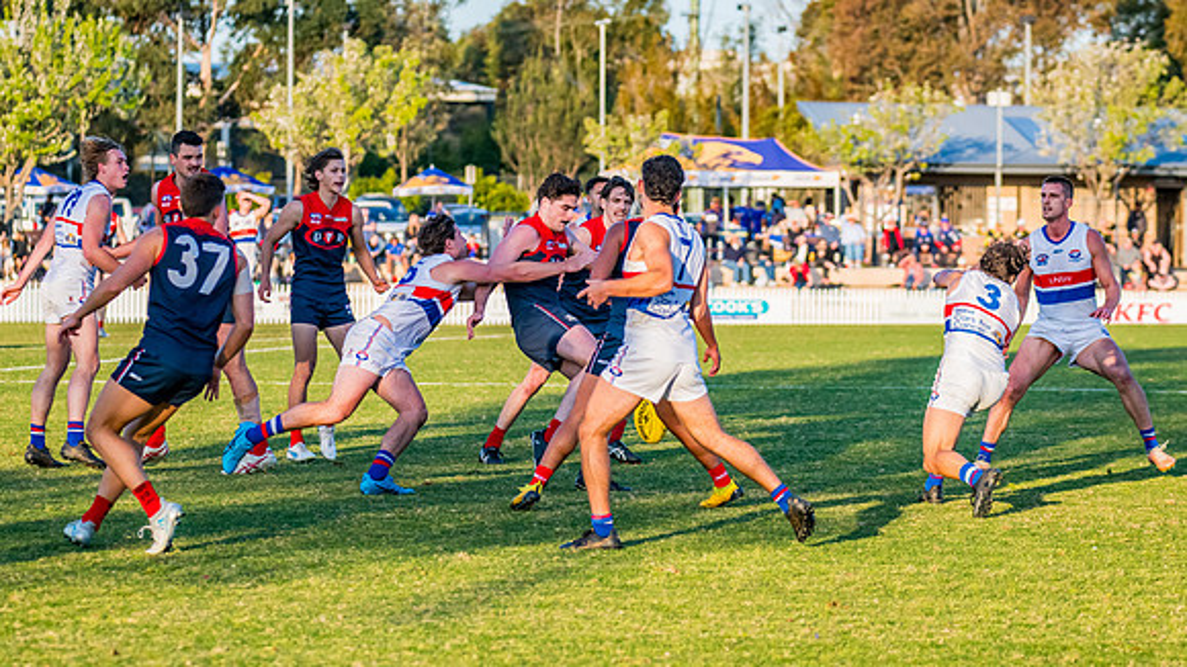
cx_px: 612
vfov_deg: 6.6
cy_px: 323
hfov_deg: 11.7
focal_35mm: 185
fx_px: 5815
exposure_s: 1/1600
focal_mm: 170
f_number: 5.6
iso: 800
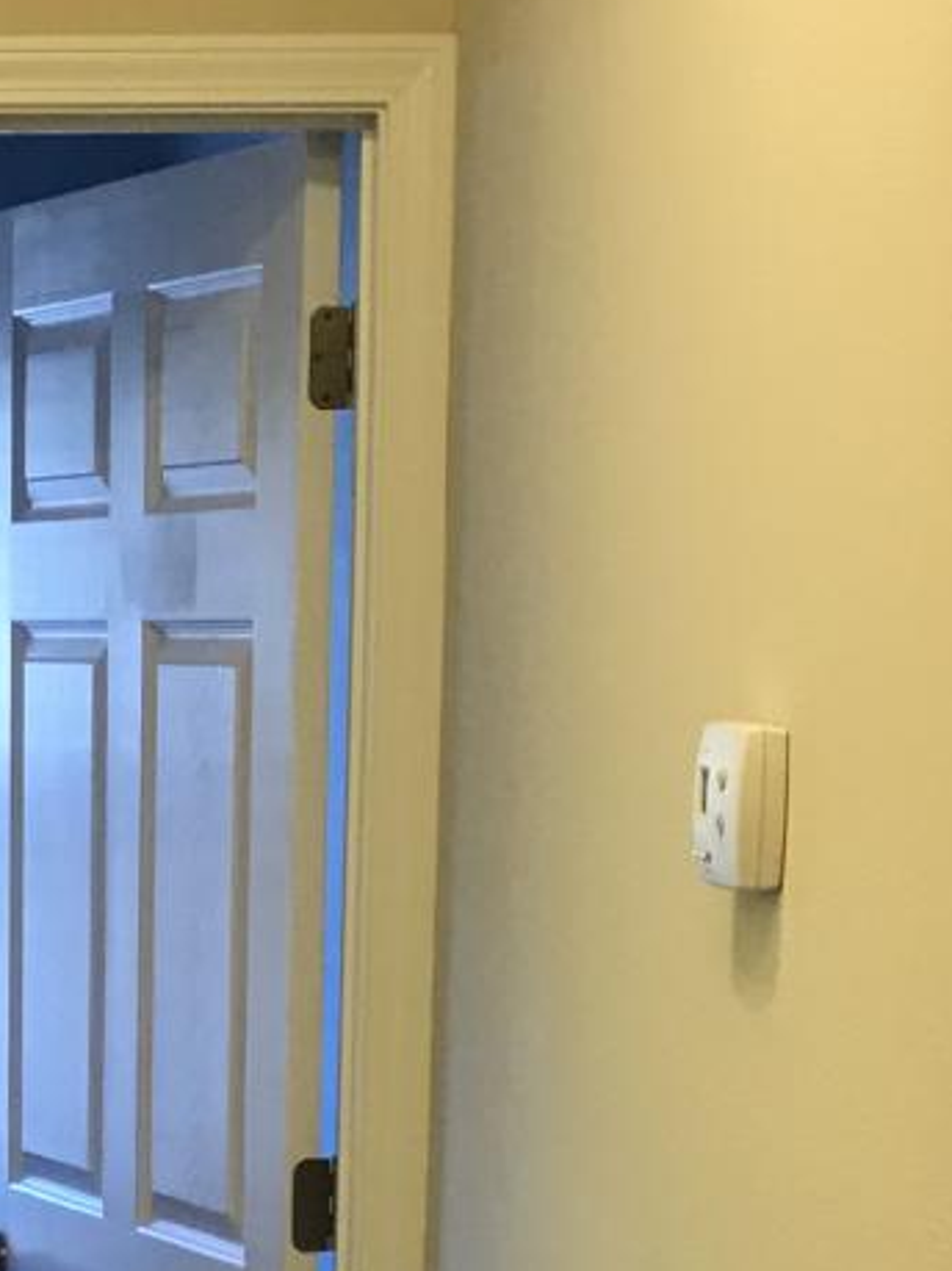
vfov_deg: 15.2
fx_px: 4476
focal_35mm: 122
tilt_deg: -13.8
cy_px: 1794
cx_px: -185
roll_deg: +0.5
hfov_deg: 11.9
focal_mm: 3.99
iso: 32
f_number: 1.8
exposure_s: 1/24
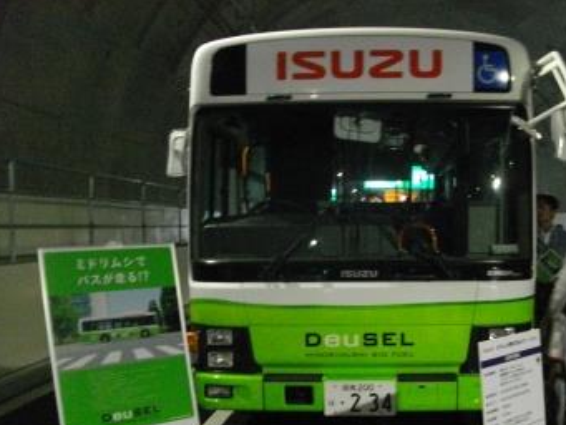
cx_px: 364
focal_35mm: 42
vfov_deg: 34.1
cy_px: 277
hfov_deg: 44.3
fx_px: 687
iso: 800
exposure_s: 1/15
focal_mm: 5.7
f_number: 2.9
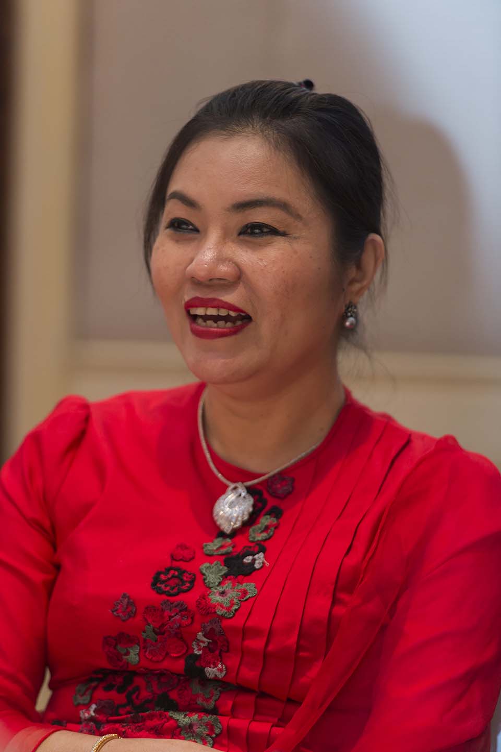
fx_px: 4179
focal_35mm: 200
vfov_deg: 10.3
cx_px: 250
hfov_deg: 6.9
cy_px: 376
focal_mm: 200
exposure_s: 1/125
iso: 1600
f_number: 3.5
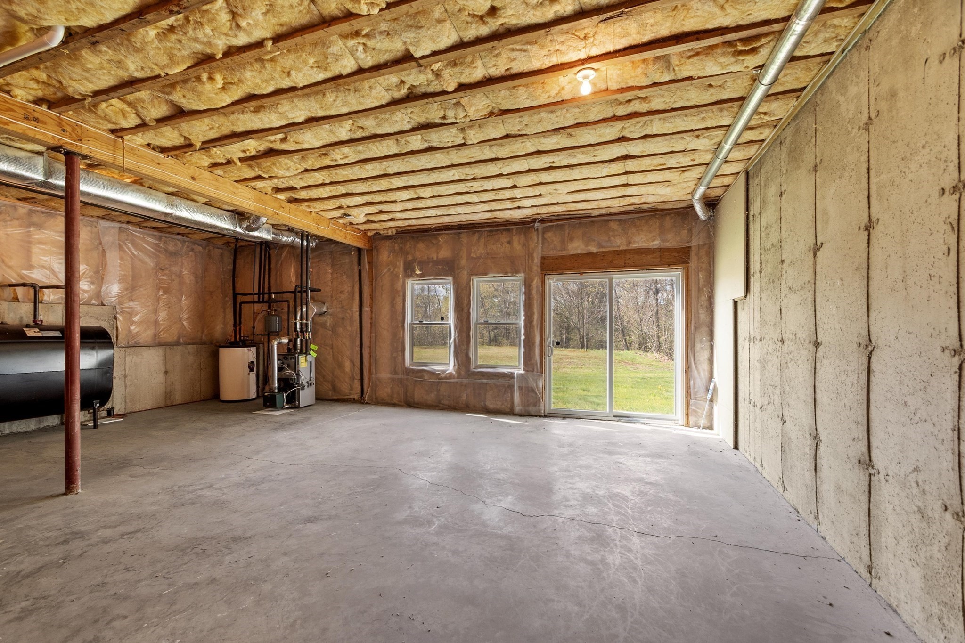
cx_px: 482
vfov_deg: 77.3
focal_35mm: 15
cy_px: 322
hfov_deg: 100.4
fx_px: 402
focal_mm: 10
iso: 320
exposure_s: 1/5
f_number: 8
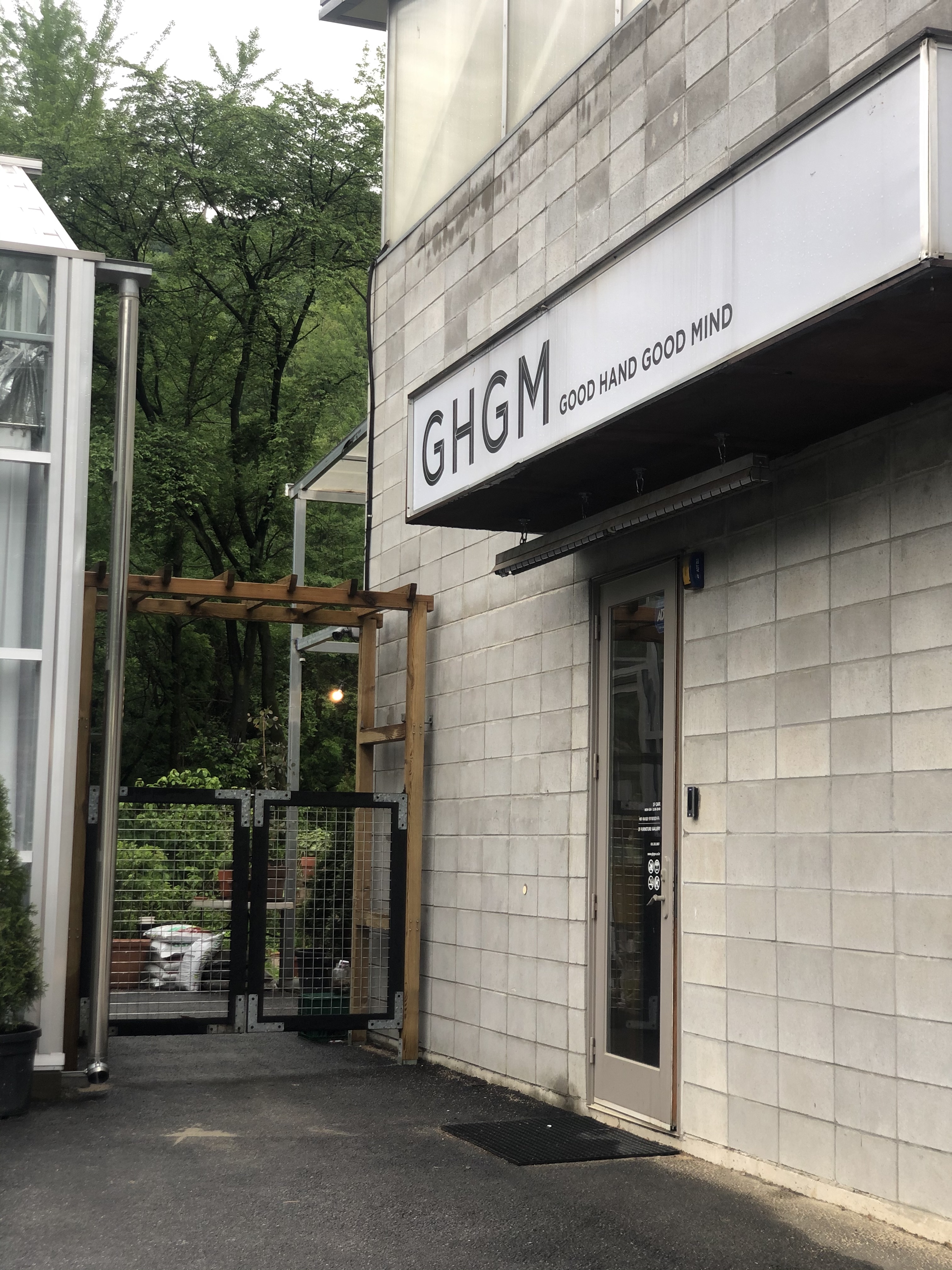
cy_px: 635
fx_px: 1907
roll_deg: -1.1
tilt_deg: +6.7
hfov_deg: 28.0
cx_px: 476
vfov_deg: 36.8
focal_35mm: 52
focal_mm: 6
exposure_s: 1/60
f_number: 2.4
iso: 20
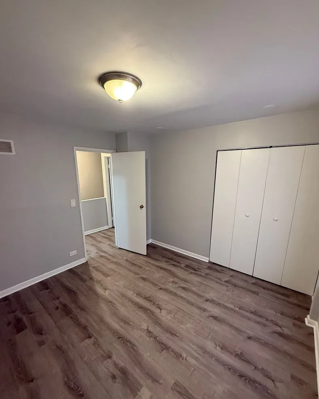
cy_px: 211
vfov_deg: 96.7
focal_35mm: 15
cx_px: 158
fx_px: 177
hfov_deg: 84.0
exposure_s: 1/60
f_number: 2.2
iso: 640
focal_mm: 2.22
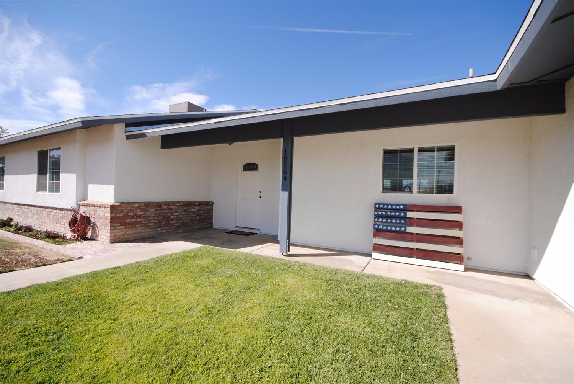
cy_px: 192
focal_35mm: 15
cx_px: 287
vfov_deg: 77.4
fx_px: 239
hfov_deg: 100.3
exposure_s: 1/250
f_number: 8
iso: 100
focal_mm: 10
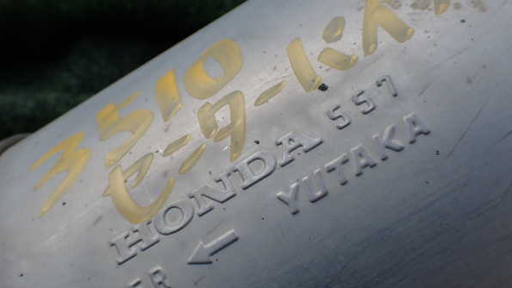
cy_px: 160
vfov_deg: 35.6
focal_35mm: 33
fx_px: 448
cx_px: 258
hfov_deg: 59.5
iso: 100
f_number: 3.2
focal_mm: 5.4
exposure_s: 1/500
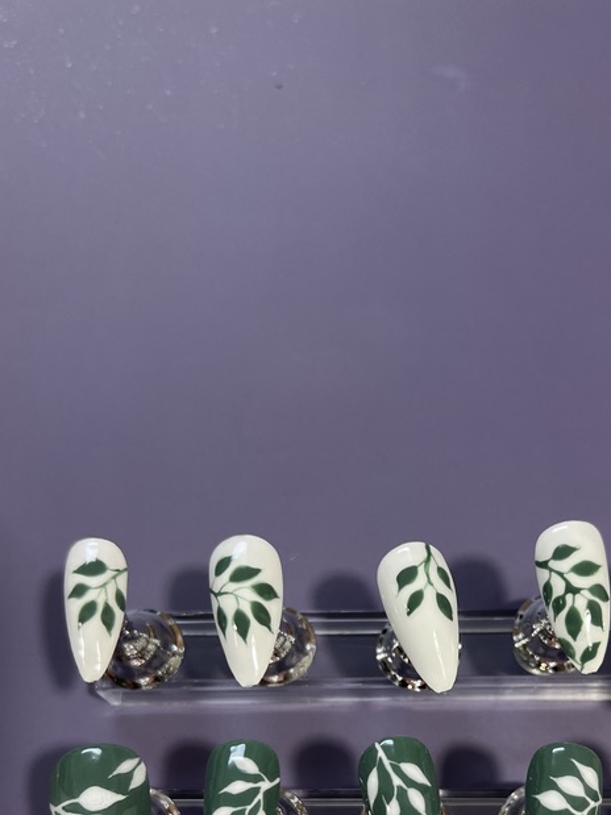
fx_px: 1012
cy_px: 671
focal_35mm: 43
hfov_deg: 33.2
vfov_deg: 41.6
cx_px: 424
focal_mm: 5.7
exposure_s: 1/120
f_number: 1.5
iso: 125
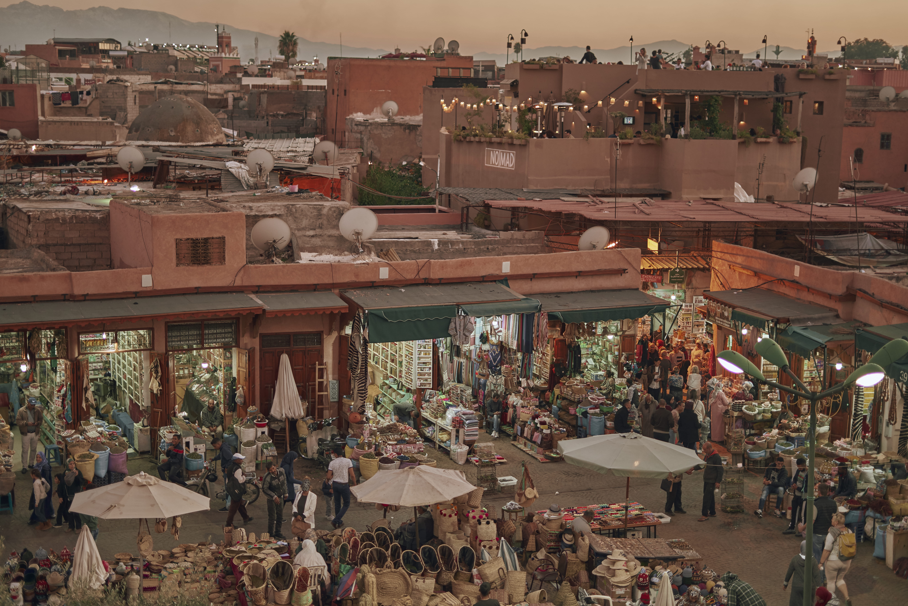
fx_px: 1261
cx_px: 454
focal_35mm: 50
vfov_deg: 27.0
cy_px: 303
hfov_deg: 39.6
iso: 800
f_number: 1.8
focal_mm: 50
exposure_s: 1/160
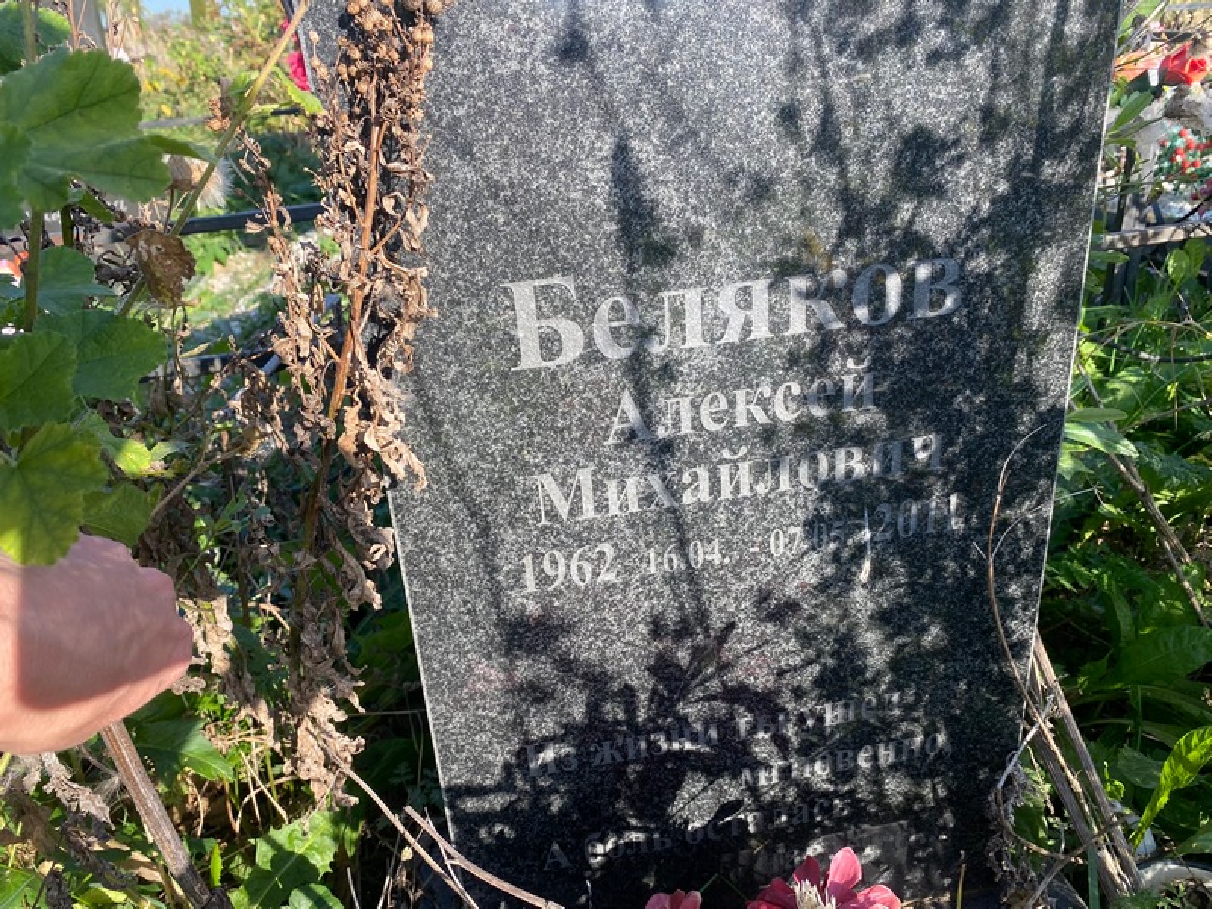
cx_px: 606
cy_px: 454
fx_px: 910
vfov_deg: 53.1
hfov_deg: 67.3
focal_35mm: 26
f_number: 1.8
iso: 32
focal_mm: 4.25
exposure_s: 1/571
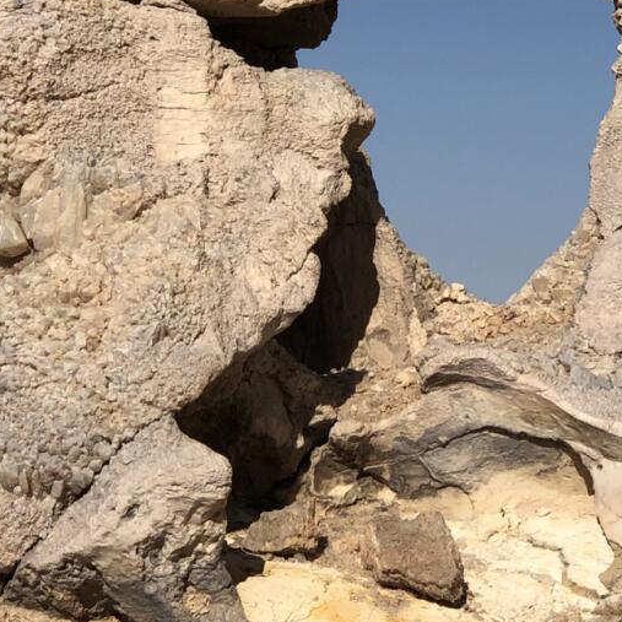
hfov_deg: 11.0
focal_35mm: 159
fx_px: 3232
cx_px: 477
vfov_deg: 11.0
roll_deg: +0.1
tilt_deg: +1.6
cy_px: 218
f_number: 2.8
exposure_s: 1/2000
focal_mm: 6.6
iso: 20
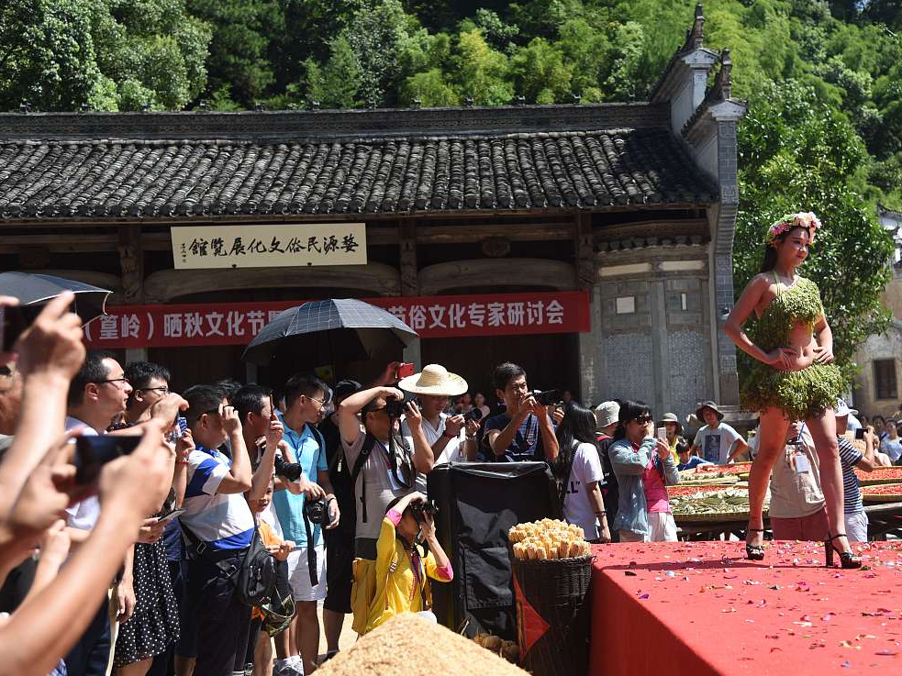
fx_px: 1407
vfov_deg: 27.0
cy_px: 317
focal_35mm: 54
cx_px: 527
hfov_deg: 35.5
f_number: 4
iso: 100
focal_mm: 46
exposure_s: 1/640
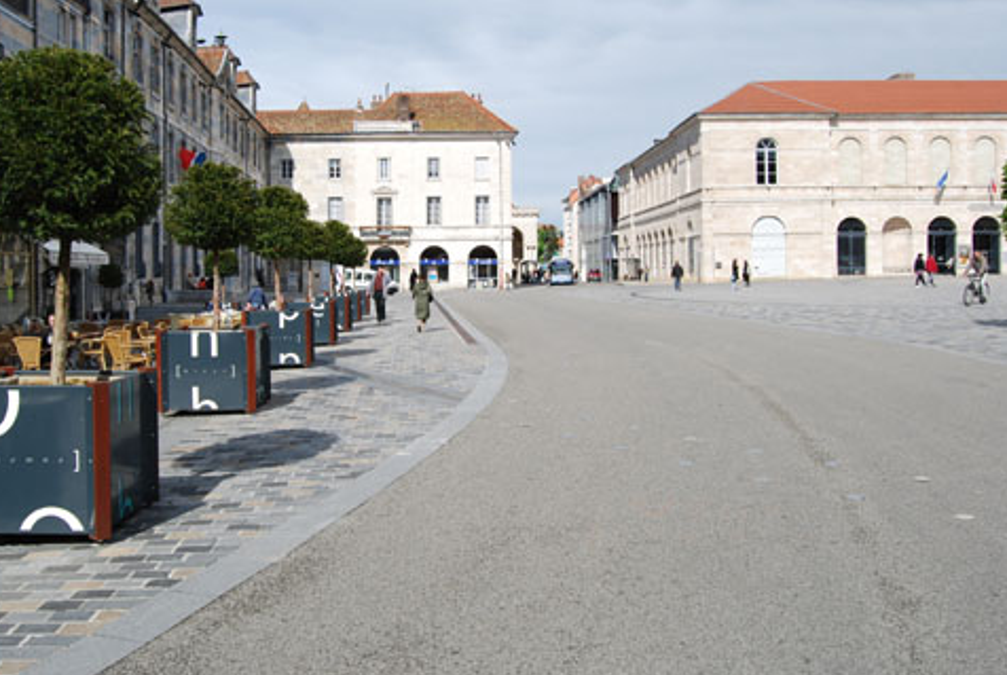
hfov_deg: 55.5
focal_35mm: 34
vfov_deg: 38.9
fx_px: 953
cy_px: 288
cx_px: 434
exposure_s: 1/250
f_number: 8
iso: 100
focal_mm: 18
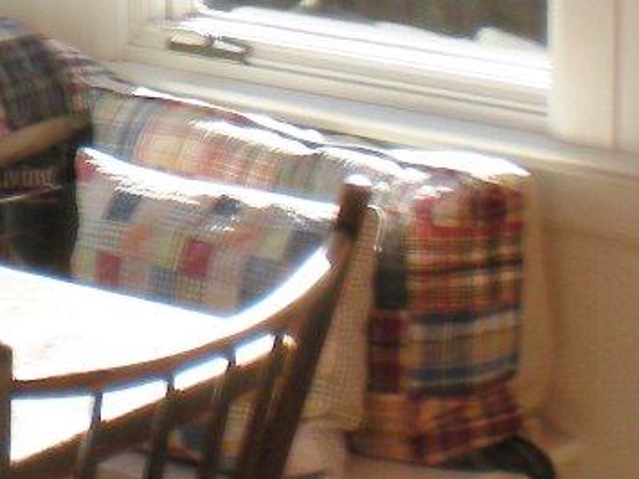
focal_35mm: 154
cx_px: 97
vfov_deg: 9.5
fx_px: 2842
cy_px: -65
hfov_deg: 12.8
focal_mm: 6.3
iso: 64
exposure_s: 1/136
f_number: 4.6
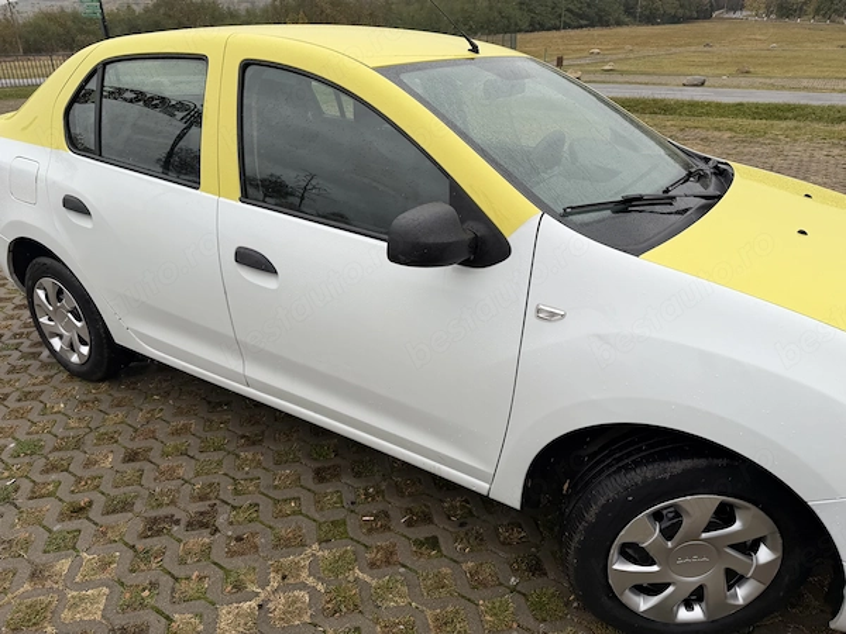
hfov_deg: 71.6
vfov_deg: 56.8
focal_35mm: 24
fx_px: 587
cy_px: 317
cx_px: 423
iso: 80
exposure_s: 1/1075
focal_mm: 6.76
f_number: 1.78
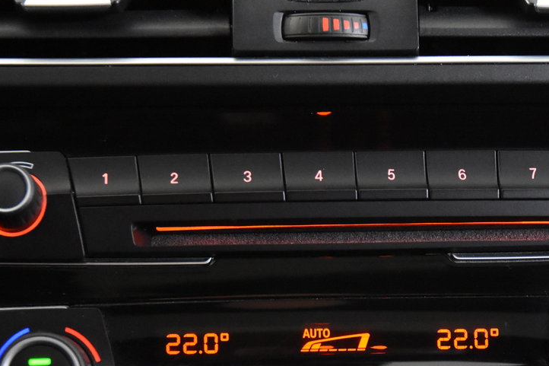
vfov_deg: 13.5
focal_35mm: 101
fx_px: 1540
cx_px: 339
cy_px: 307
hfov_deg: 20.2
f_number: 3.5
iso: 6400
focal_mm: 38
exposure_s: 1/60
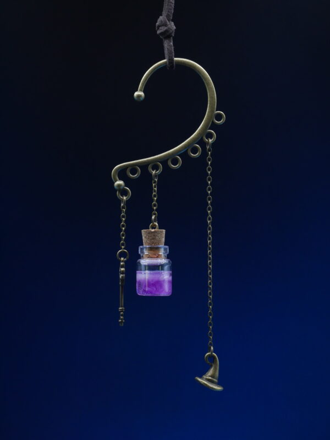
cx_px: 165
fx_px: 762
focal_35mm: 60
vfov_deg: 32.2
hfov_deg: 24.4
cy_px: 220
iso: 800
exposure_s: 1/60
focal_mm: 30
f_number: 6.3
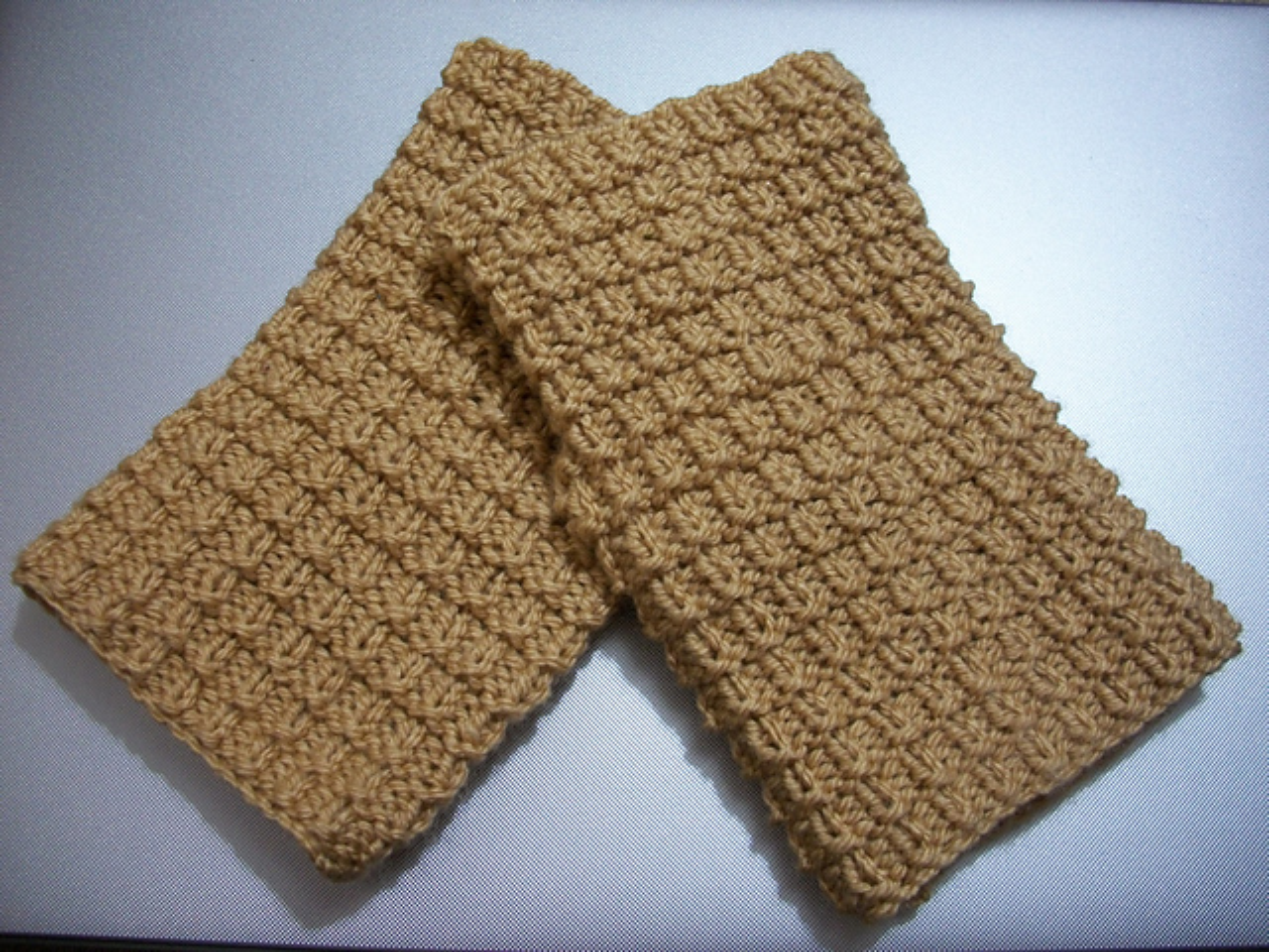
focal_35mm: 35
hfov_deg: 52.6
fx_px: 1283
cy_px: 476
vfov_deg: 40.7
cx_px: 634
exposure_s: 1/8
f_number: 3.1
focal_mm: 6.3
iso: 242
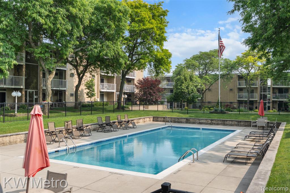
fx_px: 282
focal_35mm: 35
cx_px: 145
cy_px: 96
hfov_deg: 54.4
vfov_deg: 37.8
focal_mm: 35
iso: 100
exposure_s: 1/160
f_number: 8
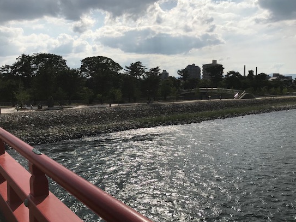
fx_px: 282
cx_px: 141
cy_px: 112
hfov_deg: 55.3
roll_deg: +1.0
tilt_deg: -4.1
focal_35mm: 33
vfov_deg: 42.9
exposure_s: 1/8772
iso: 20
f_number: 1.8
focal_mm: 3.99
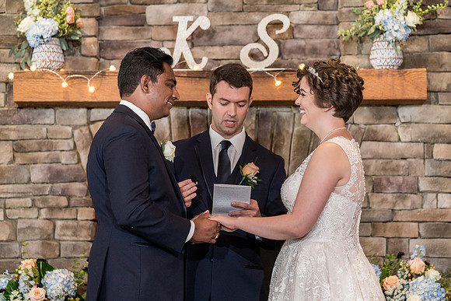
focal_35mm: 142
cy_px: 150
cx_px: 220
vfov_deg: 9.7
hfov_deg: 14.5
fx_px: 1777
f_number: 4
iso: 2000
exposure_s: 1/100
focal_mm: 137
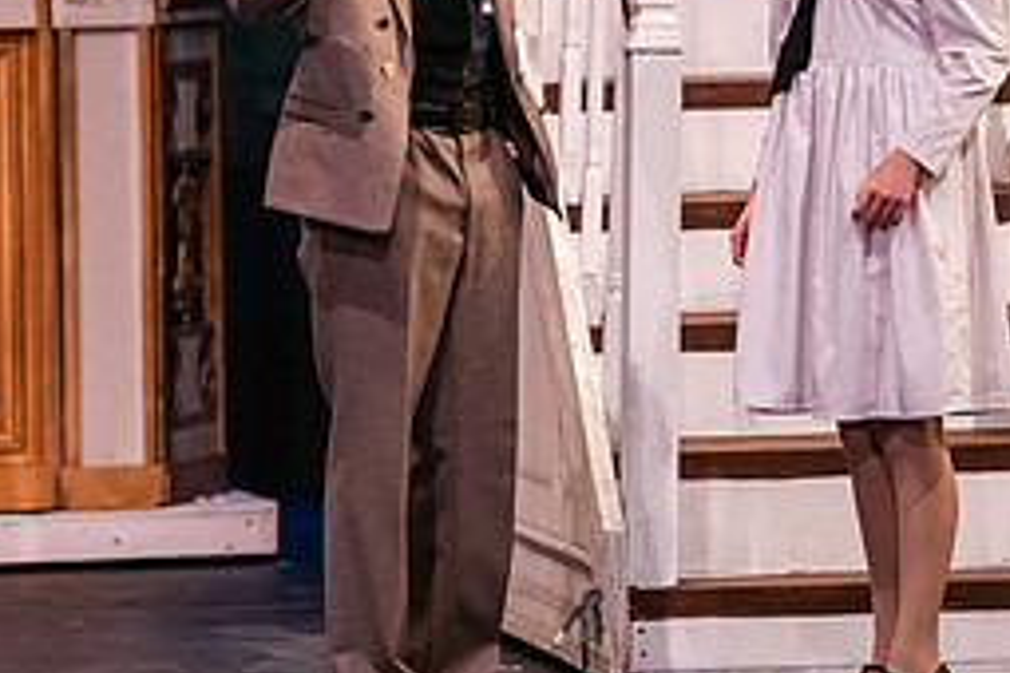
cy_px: 73
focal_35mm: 330
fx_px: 9258
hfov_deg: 6.2
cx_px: 852
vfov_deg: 4.2
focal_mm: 145
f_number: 3.2
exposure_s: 1/320
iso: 4000
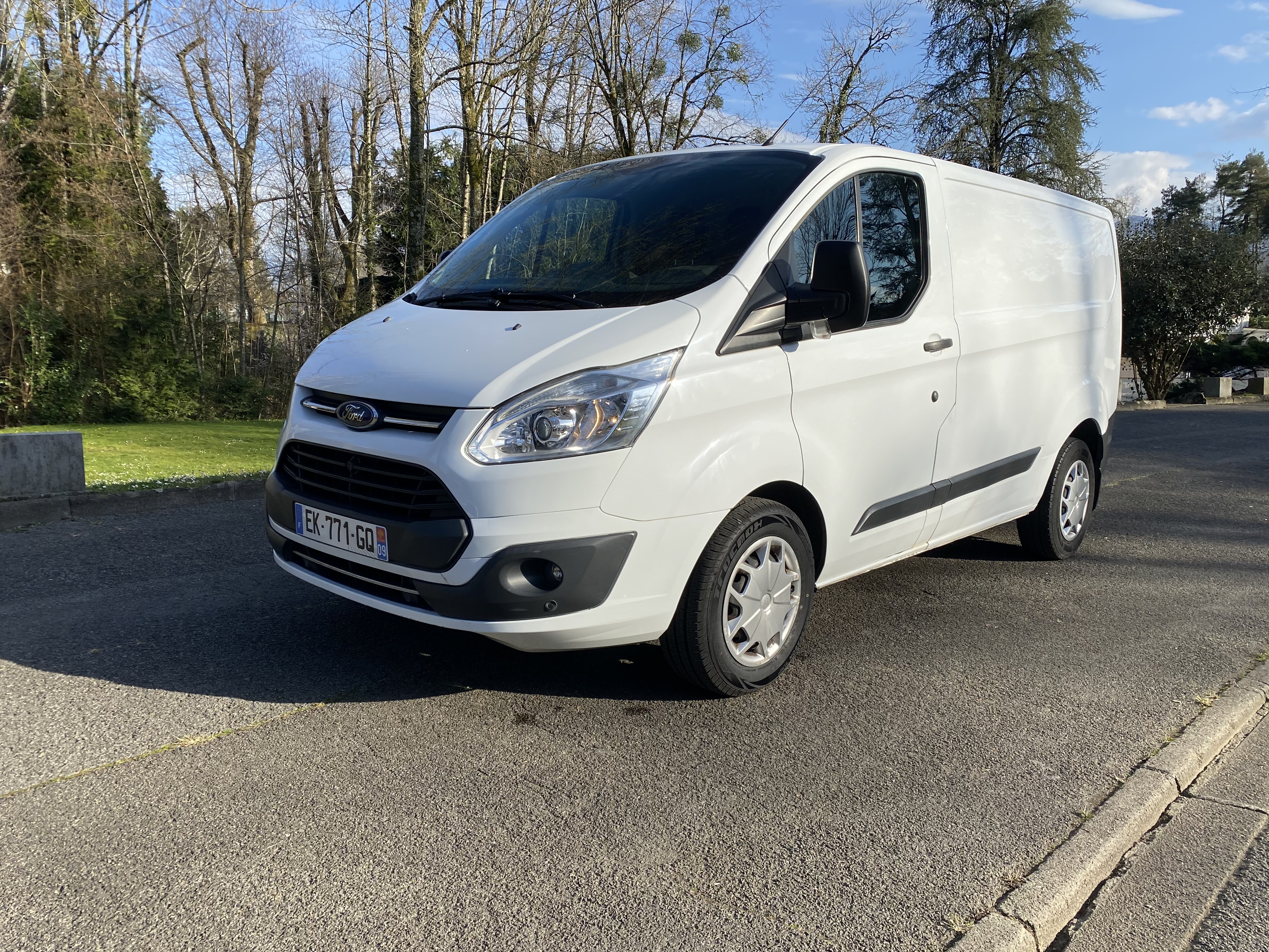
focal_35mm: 27
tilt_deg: -10.9
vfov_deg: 51.3
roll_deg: +0.1
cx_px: 633
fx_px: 990
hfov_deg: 65.3
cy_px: 490
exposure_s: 1/2410
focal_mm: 4.25
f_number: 1.8
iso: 32
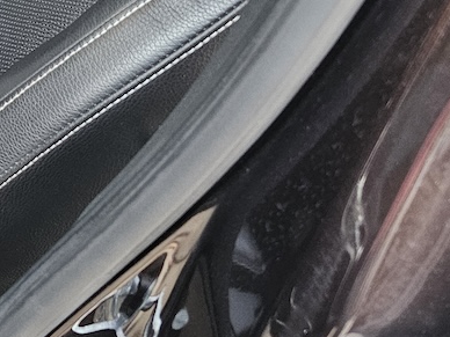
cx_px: -267
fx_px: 1079
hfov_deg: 19.7
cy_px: -226
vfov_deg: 15.7
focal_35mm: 83
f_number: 1.7
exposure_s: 1/50
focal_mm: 6.3
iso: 640
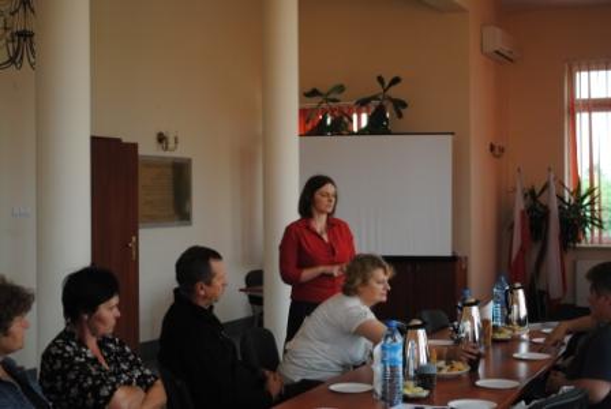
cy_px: 204
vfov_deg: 23.9
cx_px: 306
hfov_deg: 35.0
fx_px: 969
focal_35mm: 57
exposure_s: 1/30
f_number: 5
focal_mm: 38
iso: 200
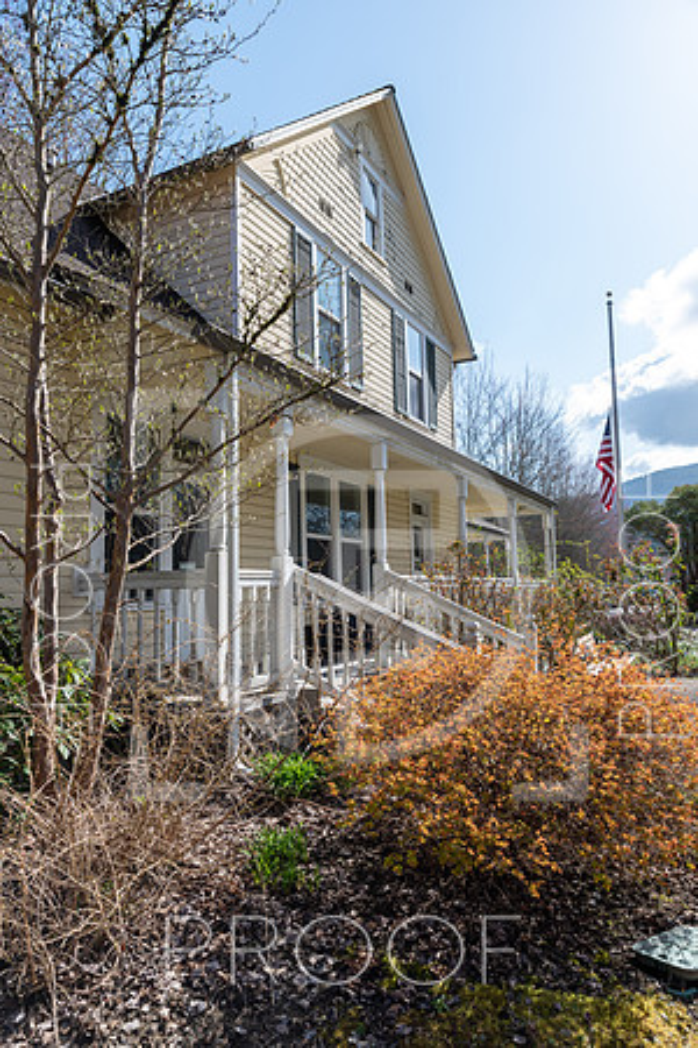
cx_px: 349
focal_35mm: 24
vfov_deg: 73.7
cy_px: 524
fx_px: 698
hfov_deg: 53.1
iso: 100
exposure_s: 1/320
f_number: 7.1
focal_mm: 24
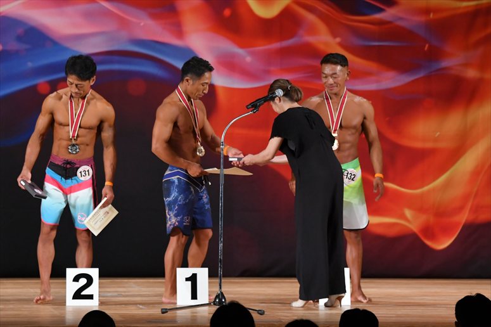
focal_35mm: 225
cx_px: 246
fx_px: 3067
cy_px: 164
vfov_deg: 6.1
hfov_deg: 9.2
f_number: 5.6
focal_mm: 150
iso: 3200
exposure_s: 1/400
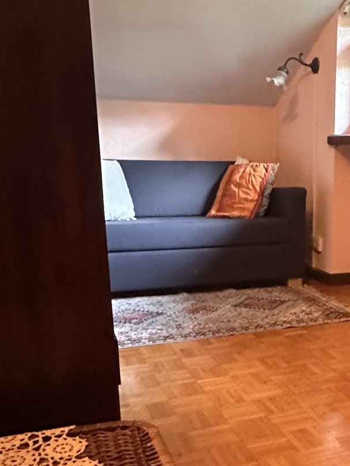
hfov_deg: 31.2
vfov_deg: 42.5
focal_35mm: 44
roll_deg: -2.1
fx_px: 593
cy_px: 304
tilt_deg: -14.6
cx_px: 323
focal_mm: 2.22
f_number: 2.2
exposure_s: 1/50
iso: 1000
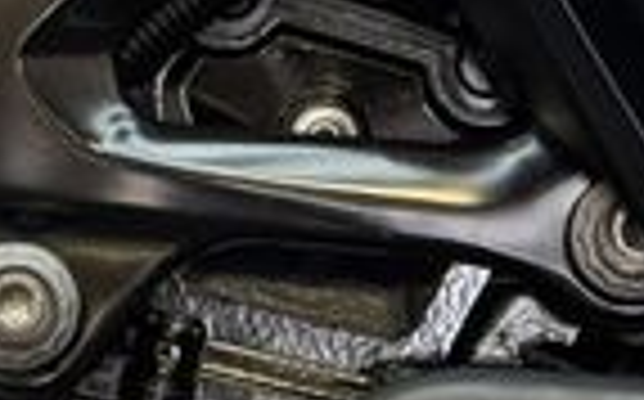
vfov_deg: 5.6
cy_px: 778
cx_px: -45
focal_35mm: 228
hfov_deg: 9.1
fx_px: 3997
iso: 50
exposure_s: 1/50
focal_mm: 6.76
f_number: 1.78
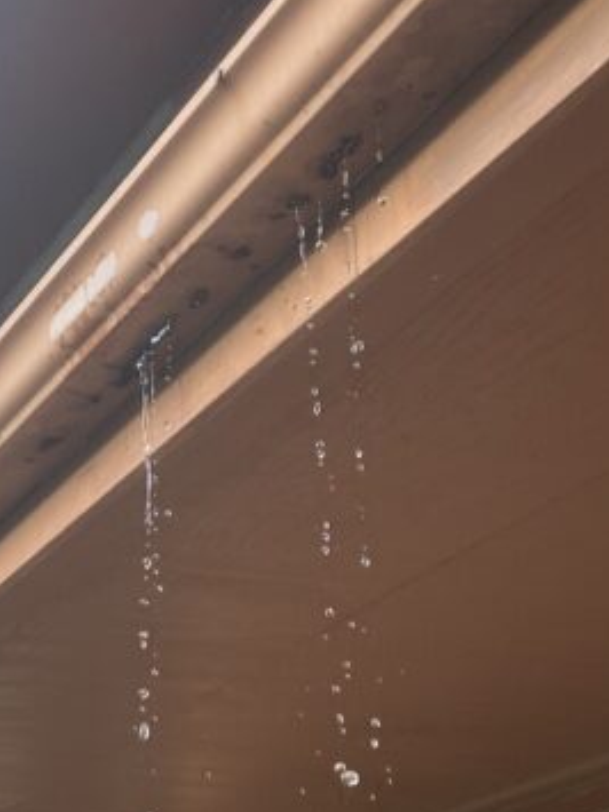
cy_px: 384
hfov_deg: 19.6
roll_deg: +2.3
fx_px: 1760
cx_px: 309
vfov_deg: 26.0
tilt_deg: +26.4
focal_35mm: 75
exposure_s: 1/260
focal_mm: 4.25
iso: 32
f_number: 1.8
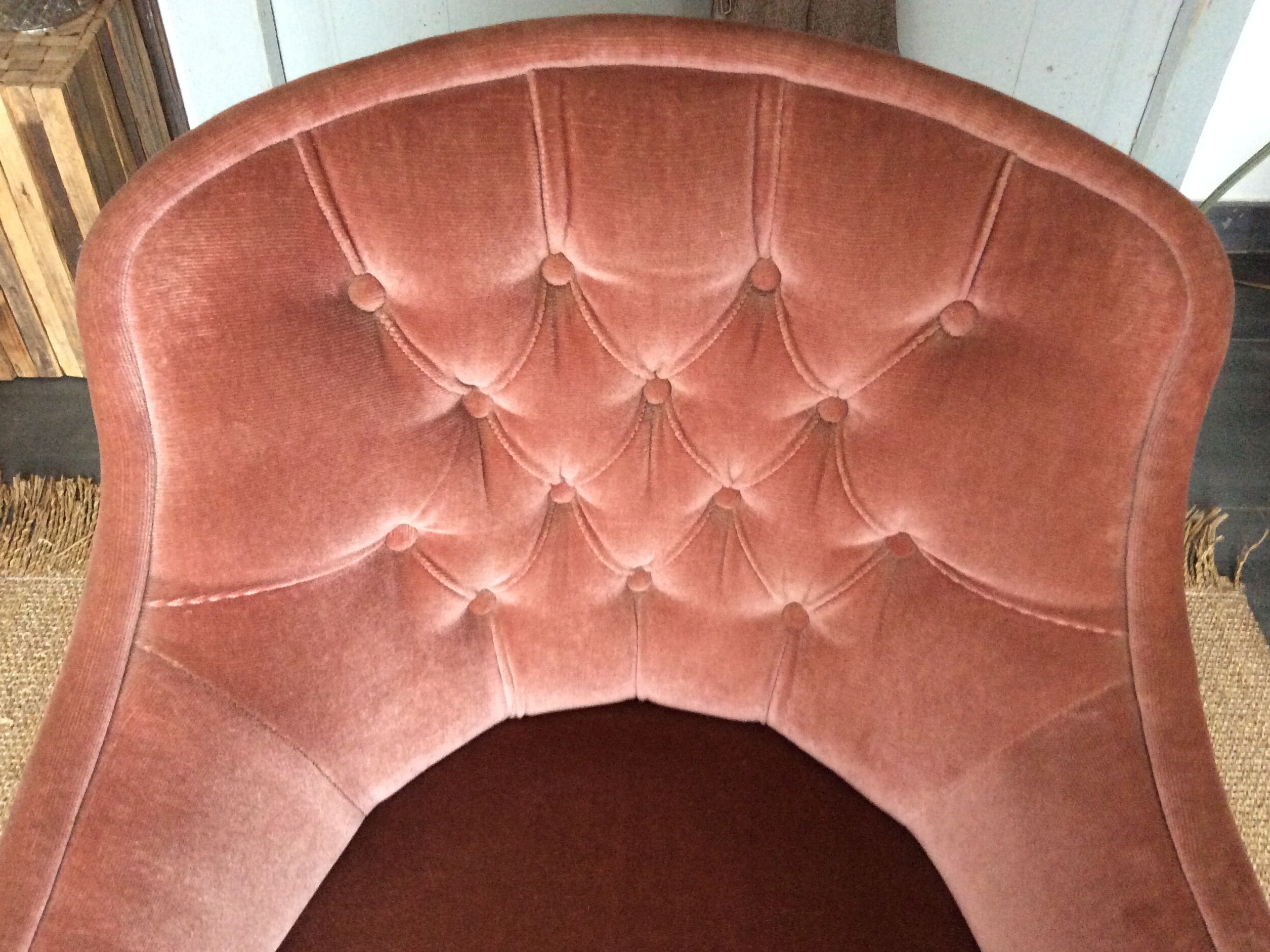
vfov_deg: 42.9
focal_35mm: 33
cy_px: 489
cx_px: 625
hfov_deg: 55.4
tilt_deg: -47.5
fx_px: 1211
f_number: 2.4
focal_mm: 3.3
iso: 320
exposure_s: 1/20
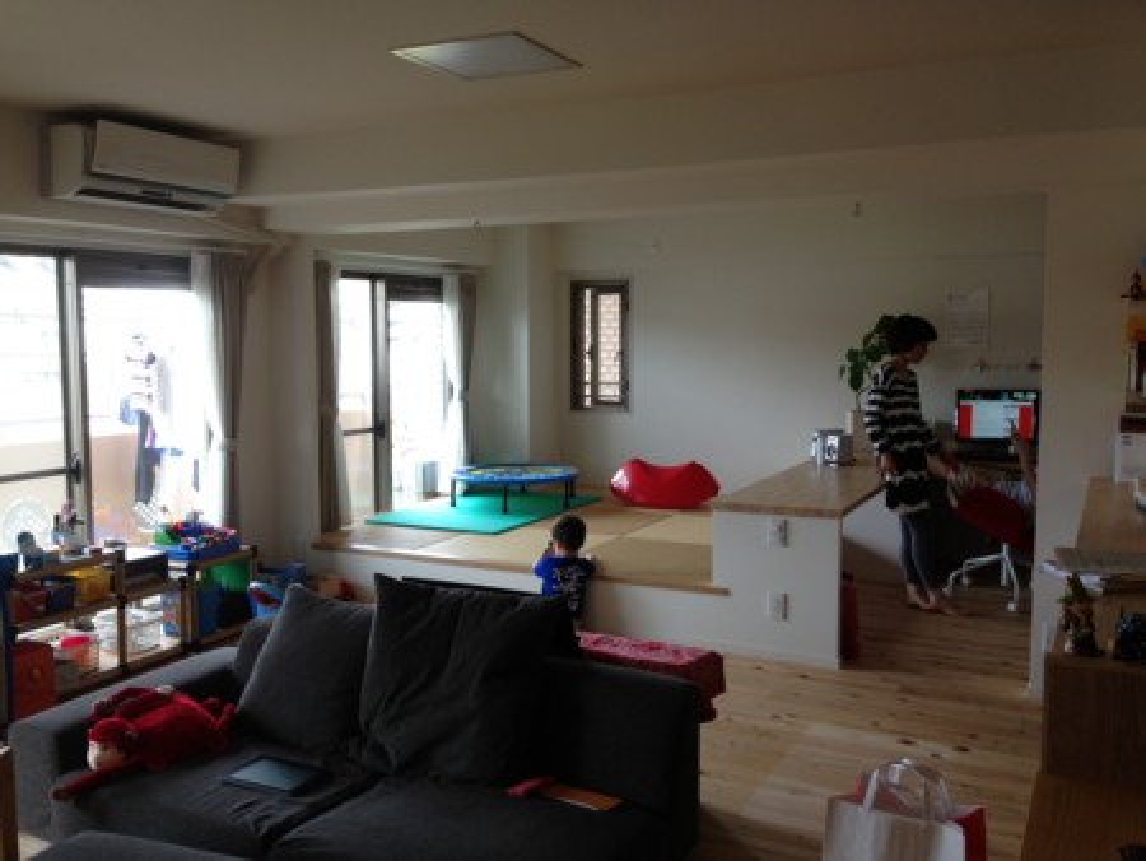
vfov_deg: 43.0
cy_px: 430
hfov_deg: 55.3
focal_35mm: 33
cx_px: 573
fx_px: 1093
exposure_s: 1/60
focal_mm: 4.13
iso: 64
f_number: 2.4
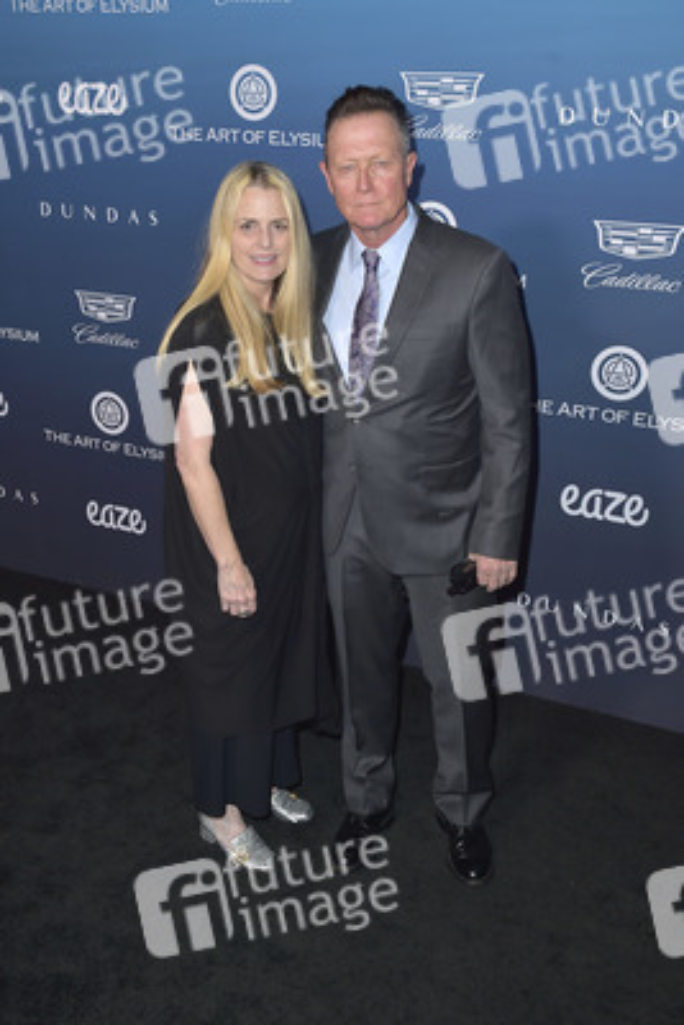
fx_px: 997
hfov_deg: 37.9
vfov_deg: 54.4
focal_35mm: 35
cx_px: 342
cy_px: 512
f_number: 5.6
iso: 250
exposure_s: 1/250
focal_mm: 35
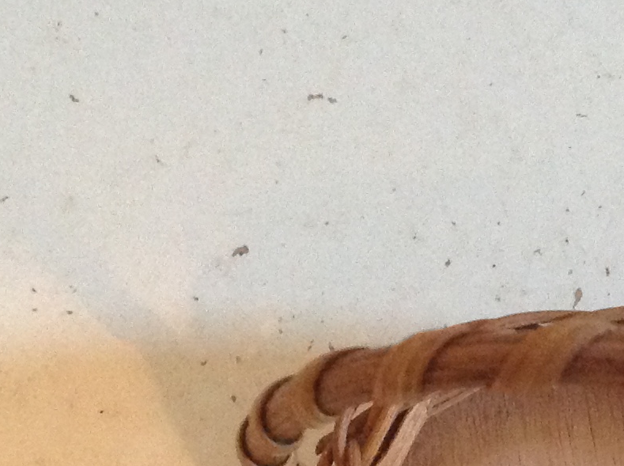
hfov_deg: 16.4
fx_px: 2070
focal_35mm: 115
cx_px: 750
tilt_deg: -81.4
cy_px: 608
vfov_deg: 12.4
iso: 400
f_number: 2.4
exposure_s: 1/15
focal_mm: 4.28
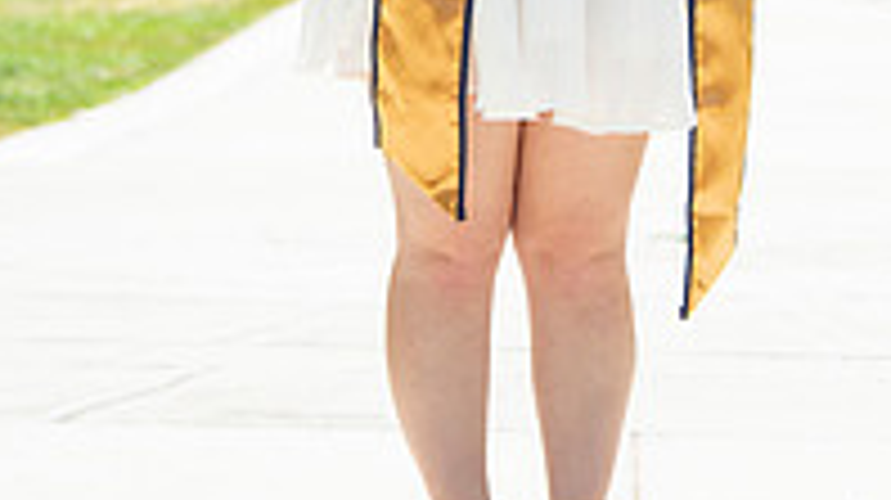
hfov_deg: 8.6
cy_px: -225
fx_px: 5902
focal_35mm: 250
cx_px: 580
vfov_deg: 4.8
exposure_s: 1/1600
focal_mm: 105
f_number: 5.6
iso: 500
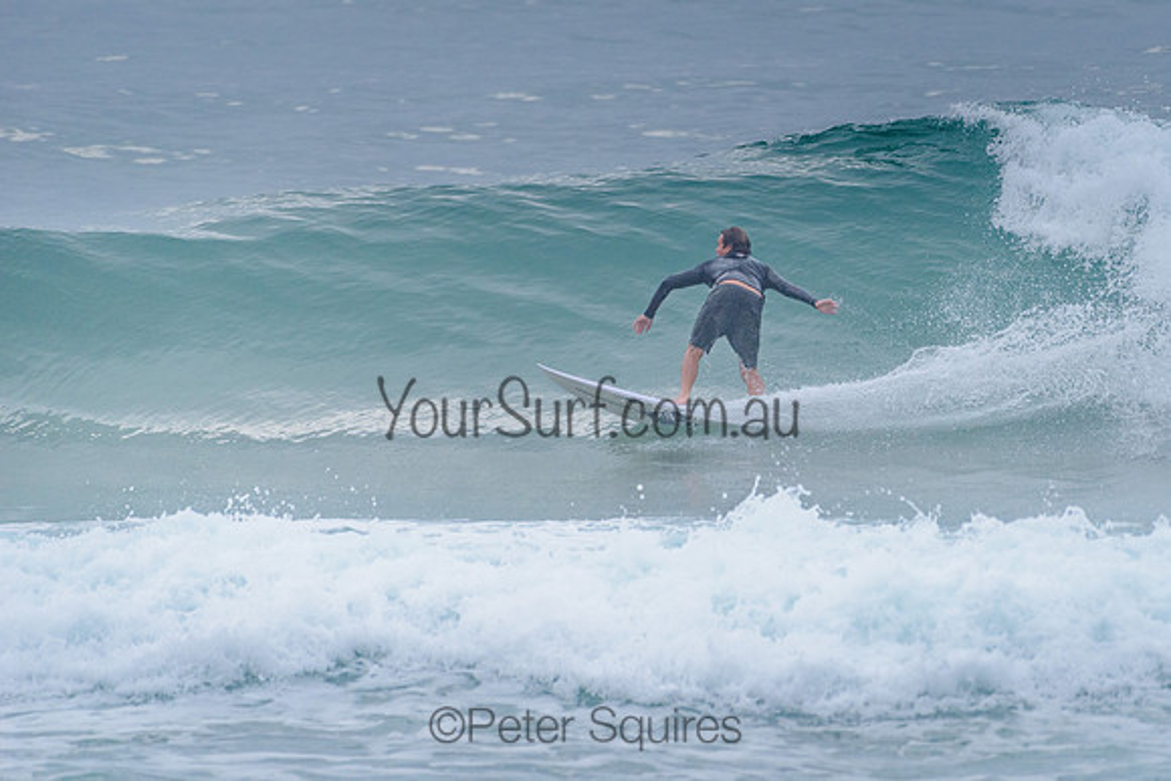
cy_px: 302
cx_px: 718
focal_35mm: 613
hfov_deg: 3.4
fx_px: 19939
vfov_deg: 2.2
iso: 1100
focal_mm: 500
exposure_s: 1/2000
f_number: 5.6
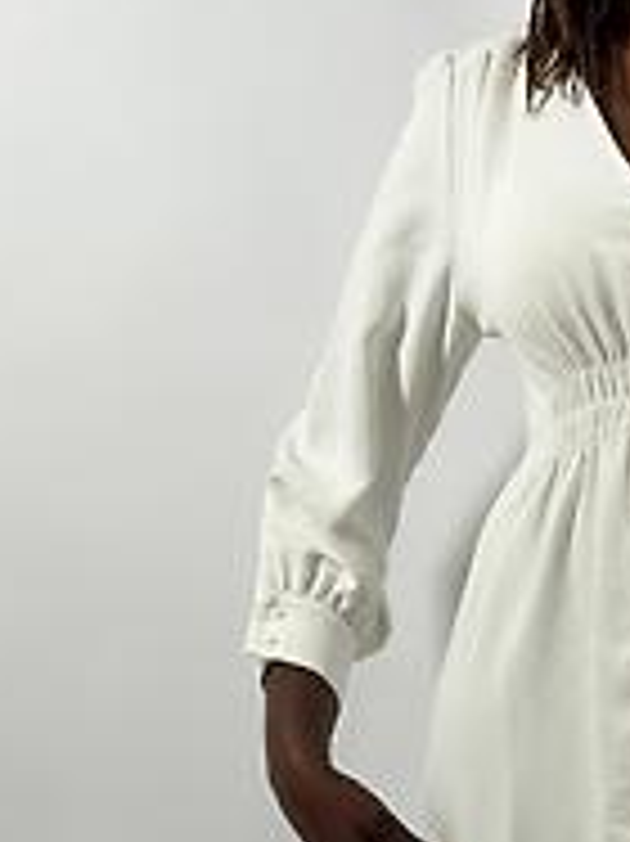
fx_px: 3741
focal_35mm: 154
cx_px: 774
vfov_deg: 12.7
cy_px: 860
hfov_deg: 9.5
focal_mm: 6.76
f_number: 1.78
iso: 50
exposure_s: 1/121
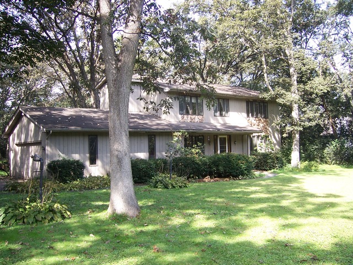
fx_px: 367
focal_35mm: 36
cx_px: 176
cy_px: 132
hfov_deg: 51.4
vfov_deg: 39.7
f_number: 3
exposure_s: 1/125
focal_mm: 6
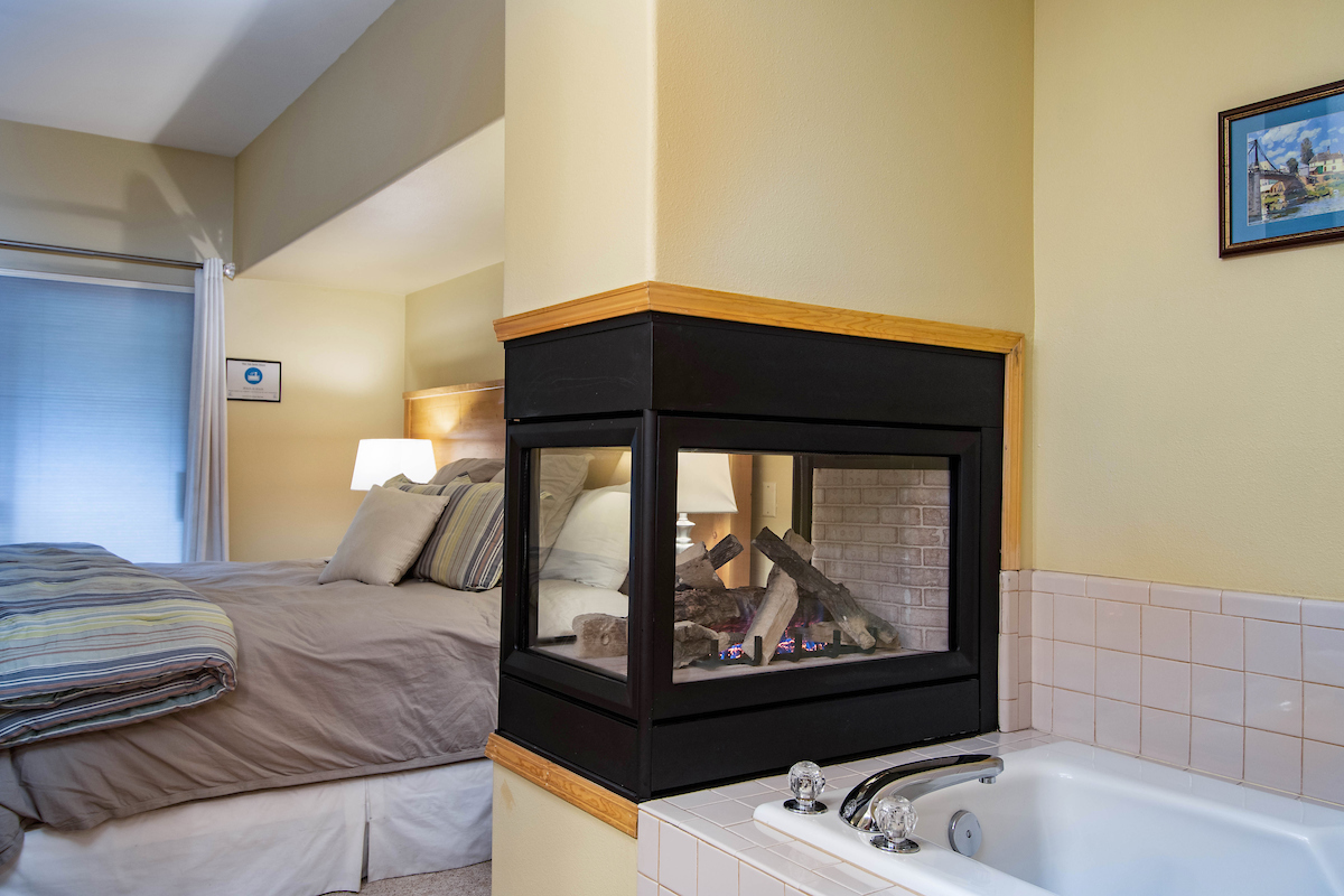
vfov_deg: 47.9
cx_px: 672
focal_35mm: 27
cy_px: 448
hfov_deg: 67.4
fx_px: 1008
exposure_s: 1/20
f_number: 7.1
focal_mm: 18
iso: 250
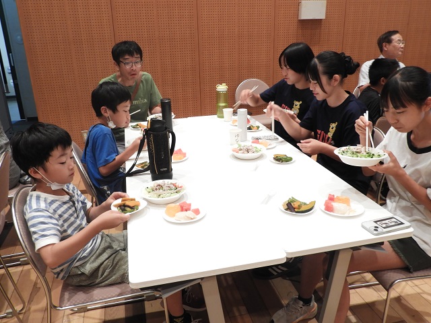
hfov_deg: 60.0
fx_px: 374
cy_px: 162
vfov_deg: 46.8
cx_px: 216
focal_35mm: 30
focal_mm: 5.4
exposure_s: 1/30
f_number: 3.5
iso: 320
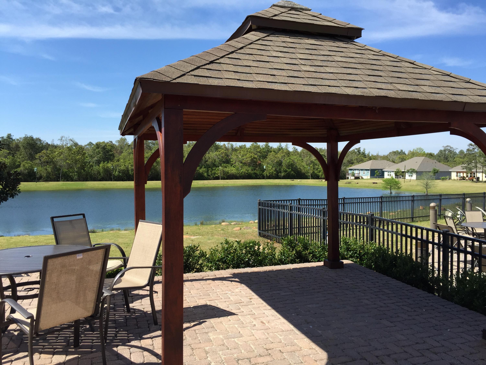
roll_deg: -0.7
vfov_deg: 48.2
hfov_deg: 61.7
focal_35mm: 29
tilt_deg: -3.3
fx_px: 407
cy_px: 182
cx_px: 243
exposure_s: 1/1412
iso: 32
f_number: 2.2
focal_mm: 4.15
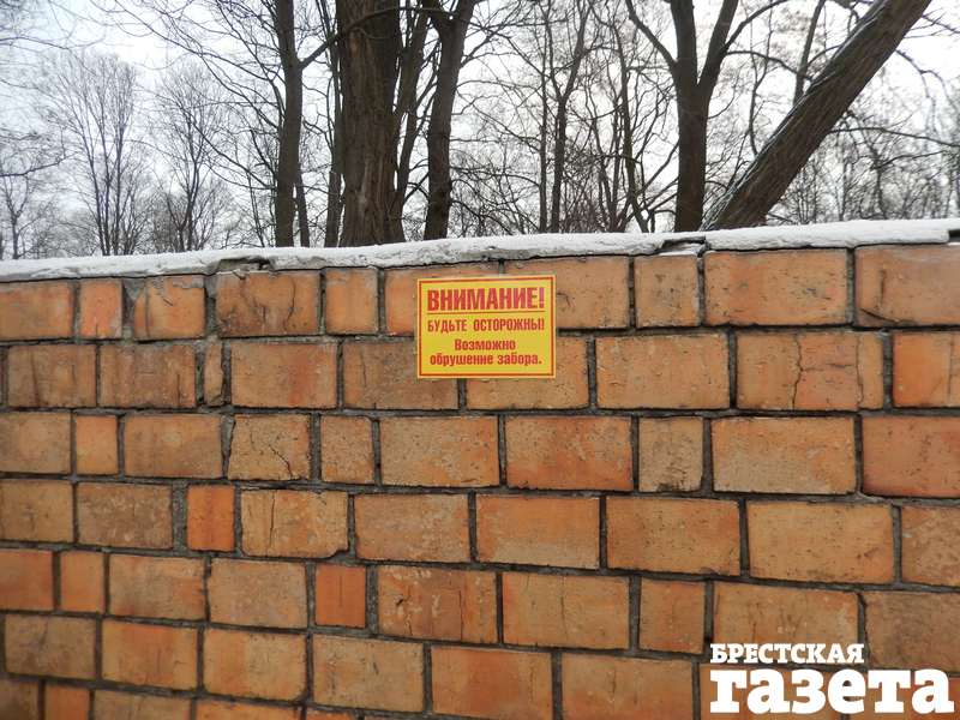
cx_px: 480
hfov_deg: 69.4
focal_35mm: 25
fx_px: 693
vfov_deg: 54.9
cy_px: 360
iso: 125
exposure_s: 1/80
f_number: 3.4
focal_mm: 4.5
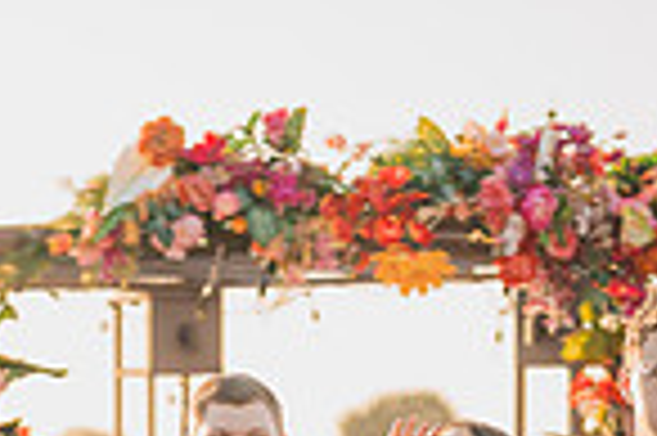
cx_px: 112
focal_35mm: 199
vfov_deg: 6.8
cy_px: 717
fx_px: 3628
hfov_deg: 10.3
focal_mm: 50
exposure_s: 1/3200
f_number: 1.2
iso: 200
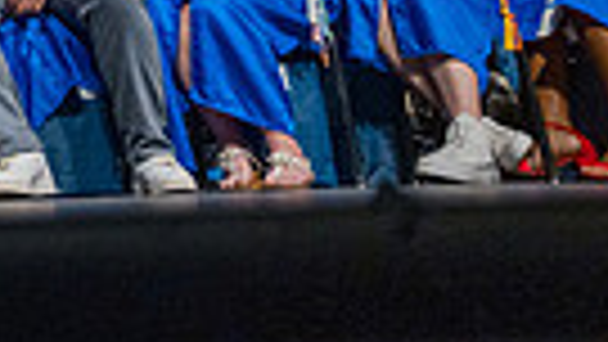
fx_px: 1741
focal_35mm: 108
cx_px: -662
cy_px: -380
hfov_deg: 15.3
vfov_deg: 10.2
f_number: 2.8
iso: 2500
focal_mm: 24
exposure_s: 1/160
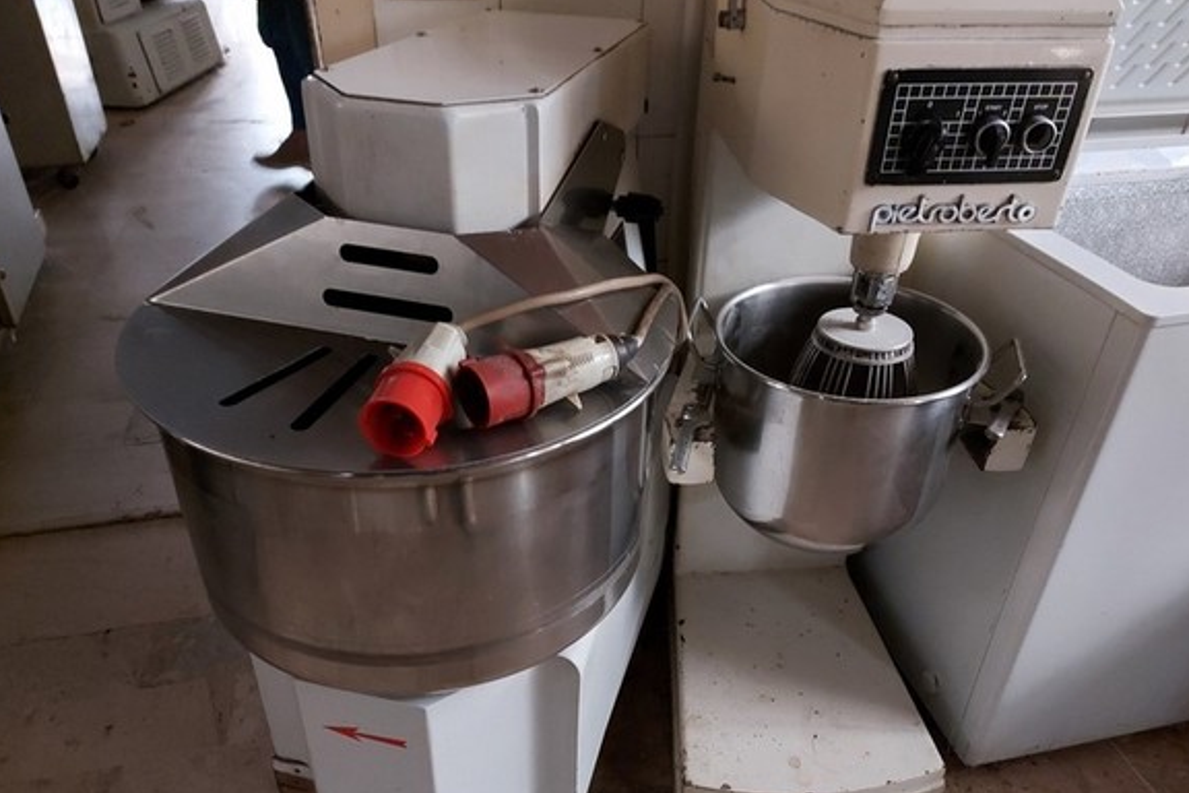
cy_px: 440
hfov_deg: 69.4
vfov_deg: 49.5
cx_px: 597
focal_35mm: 26
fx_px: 859
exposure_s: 1/20
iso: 800
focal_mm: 5.23
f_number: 1.8
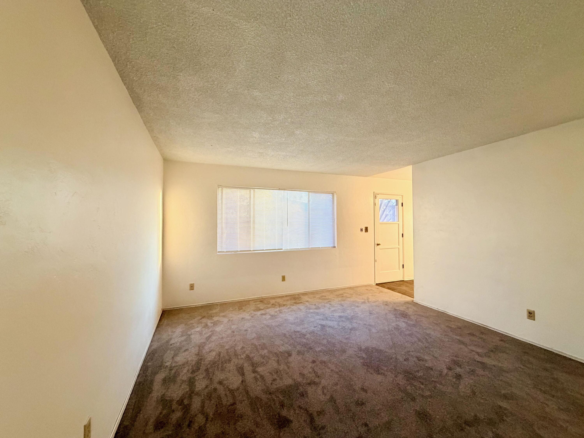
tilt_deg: -0.3
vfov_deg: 85.7
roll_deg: +0.7
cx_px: 292
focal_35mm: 14
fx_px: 236
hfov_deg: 102.1
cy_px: 219
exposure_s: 1/60
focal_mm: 2.22
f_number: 2.2
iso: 320
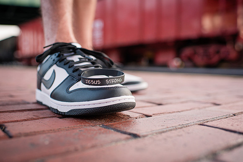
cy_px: 81
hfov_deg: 54.4
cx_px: 122
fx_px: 236
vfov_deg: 37.9
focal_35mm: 35
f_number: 2.8
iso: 640
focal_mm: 35
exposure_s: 1/100
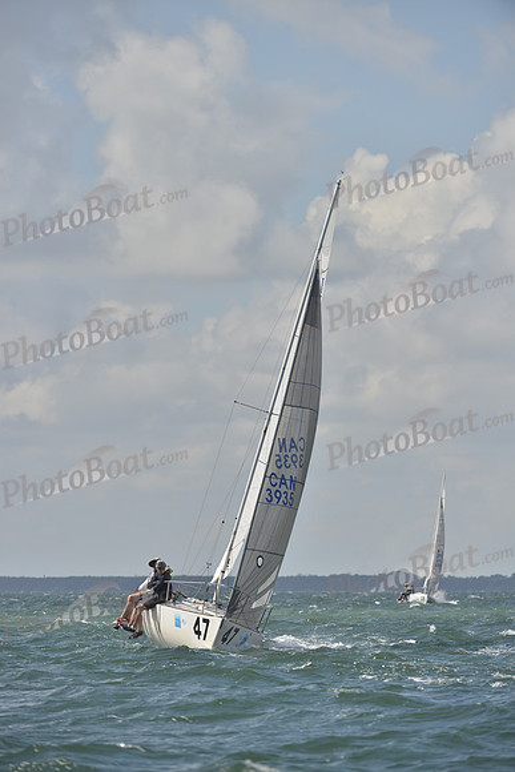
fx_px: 5575
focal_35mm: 260
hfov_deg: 5.3
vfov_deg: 7.9
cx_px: 258
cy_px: 386
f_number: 6.3
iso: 200
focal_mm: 260
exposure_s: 1/1250
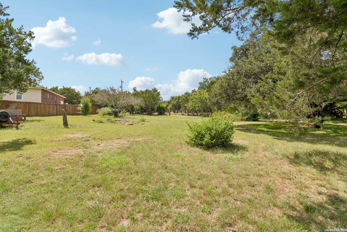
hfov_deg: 96.7
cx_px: 174
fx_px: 154
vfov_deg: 73.7
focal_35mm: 16
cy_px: 116
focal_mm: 11
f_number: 11
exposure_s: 1/200
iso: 100
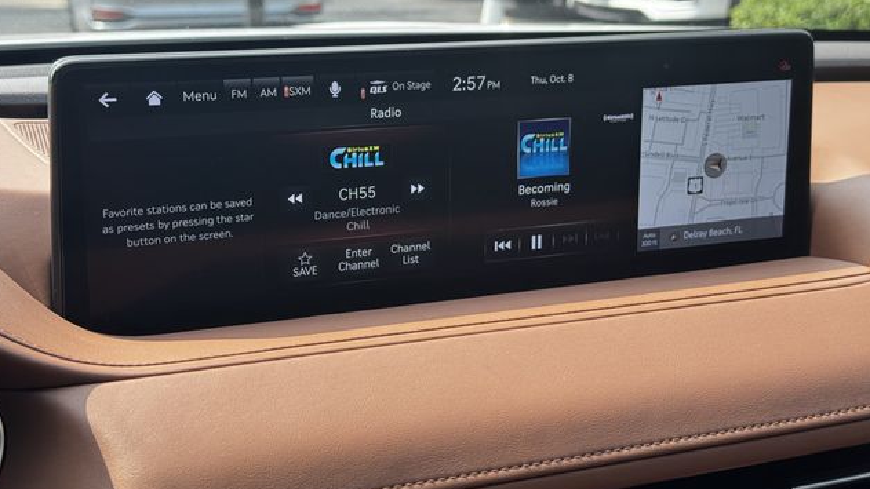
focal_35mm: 53
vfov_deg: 22.6
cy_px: 190
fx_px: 1223
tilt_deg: -15.2
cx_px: 432
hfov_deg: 39.2
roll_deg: +1.2
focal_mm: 6.76
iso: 64
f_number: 1.78
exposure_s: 1/326
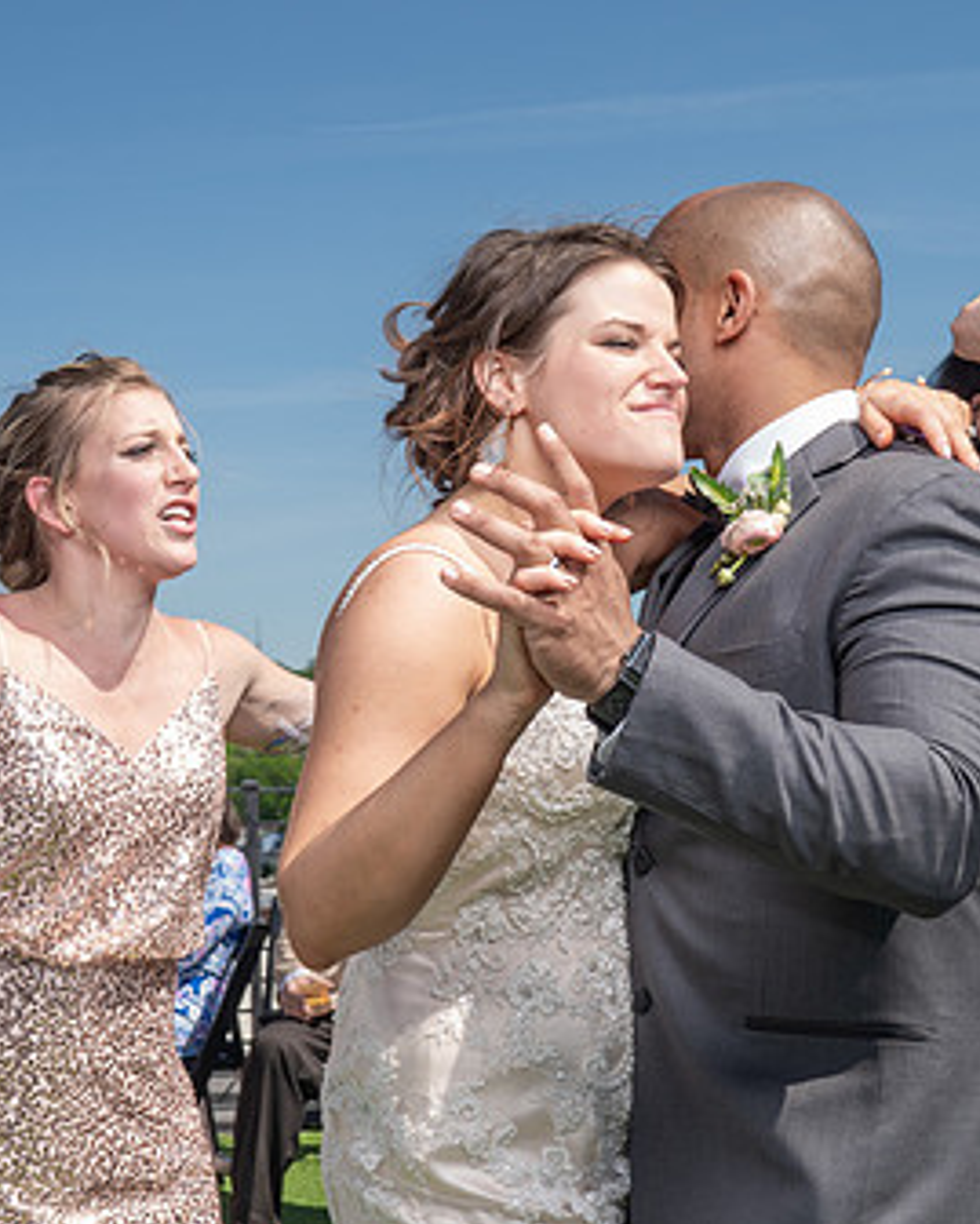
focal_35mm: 65
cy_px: 627
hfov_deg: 23.5
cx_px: 451
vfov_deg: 29.1
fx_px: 2356
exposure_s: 1/250
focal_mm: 35
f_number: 7.1
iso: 50
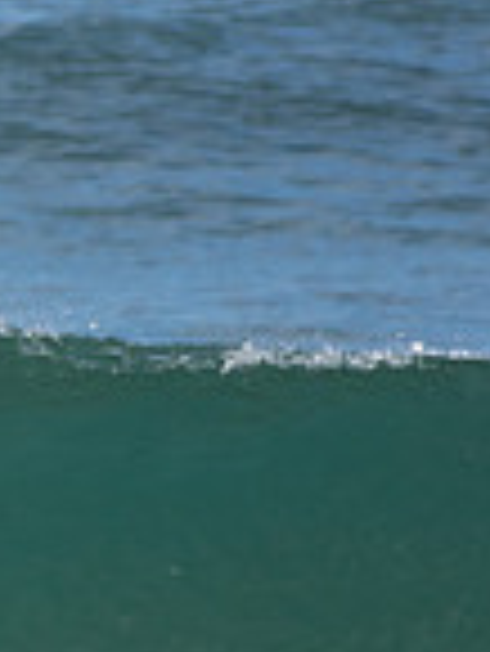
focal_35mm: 2877
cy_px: 191
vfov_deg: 0.7
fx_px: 54220
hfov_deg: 0.5
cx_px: -719
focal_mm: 500
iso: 320
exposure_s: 1/1250
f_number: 5.6
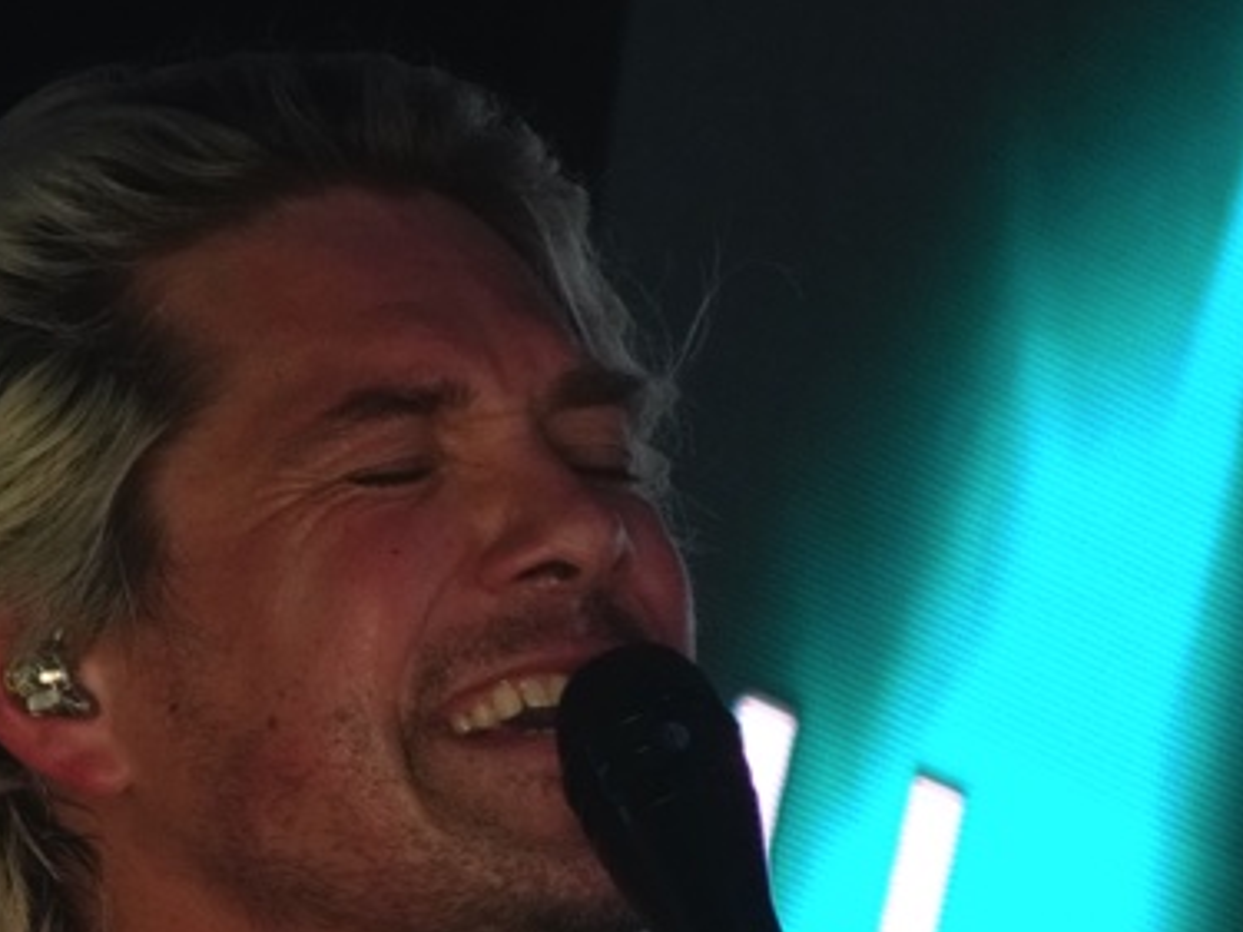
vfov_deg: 1.2
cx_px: 394
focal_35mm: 1249
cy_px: 607
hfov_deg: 1.6
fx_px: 44835
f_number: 6.4
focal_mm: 118
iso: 400
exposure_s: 1/250
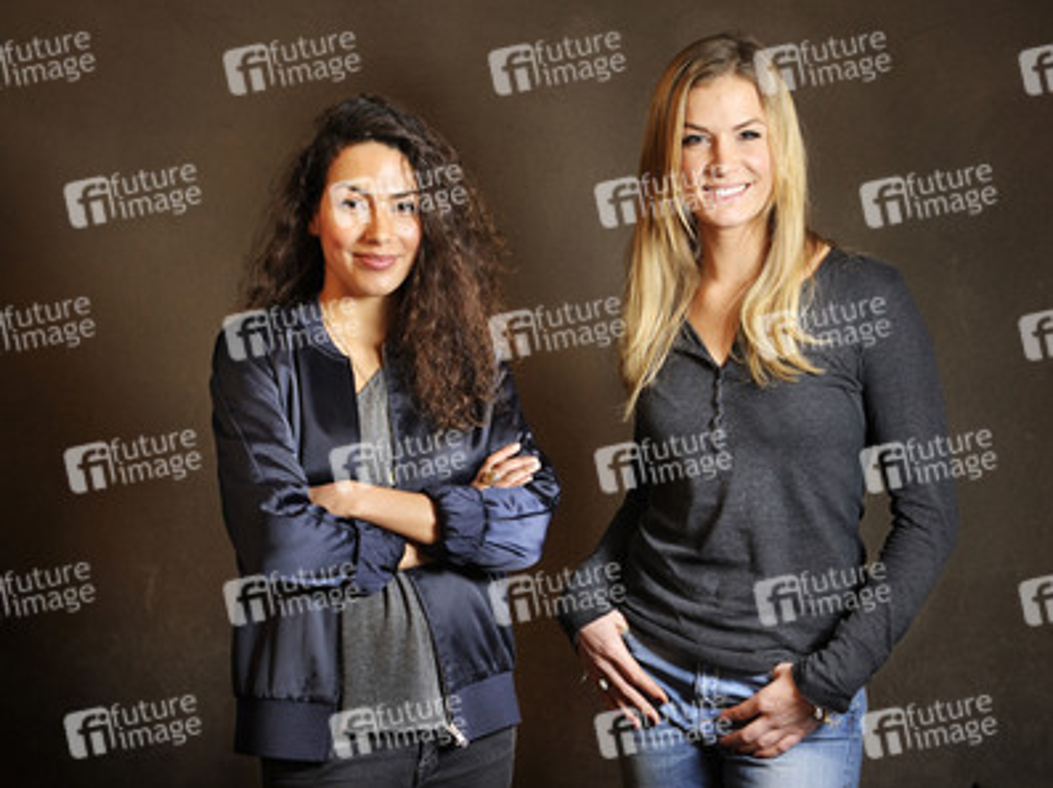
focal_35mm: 72
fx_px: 2188
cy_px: 395
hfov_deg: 27.0
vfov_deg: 20.4
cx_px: 591
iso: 800
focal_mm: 66
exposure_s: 1/25
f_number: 4
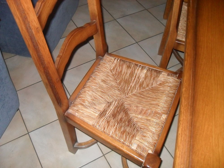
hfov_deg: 52.6
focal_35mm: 35
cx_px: 112
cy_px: 84
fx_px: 226
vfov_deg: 40.7
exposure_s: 1/45
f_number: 2.8
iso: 400
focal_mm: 6.2
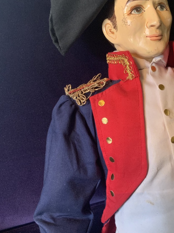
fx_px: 282
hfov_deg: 34.2
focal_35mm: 42
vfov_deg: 44.6
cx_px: 108
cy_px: 93
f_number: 1.8
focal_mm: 3
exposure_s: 1/50
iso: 125
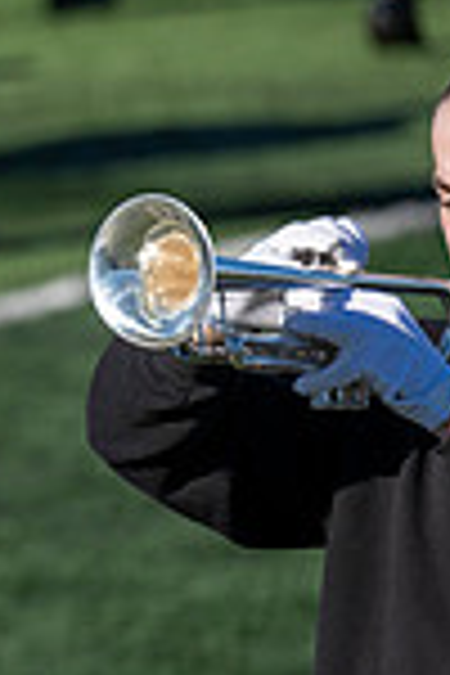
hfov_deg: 1.8
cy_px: 376
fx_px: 14455
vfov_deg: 2.7
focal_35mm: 771
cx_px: -774
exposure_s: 1/2000
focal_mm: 200
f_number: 4
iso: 160
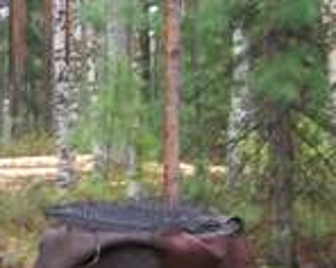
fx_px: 1480
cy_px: 295
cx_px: 51
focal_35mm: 149
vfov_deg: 10.2
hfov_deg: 12.9
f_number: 2.8
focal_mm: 5.8
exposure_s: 1/64
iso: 200
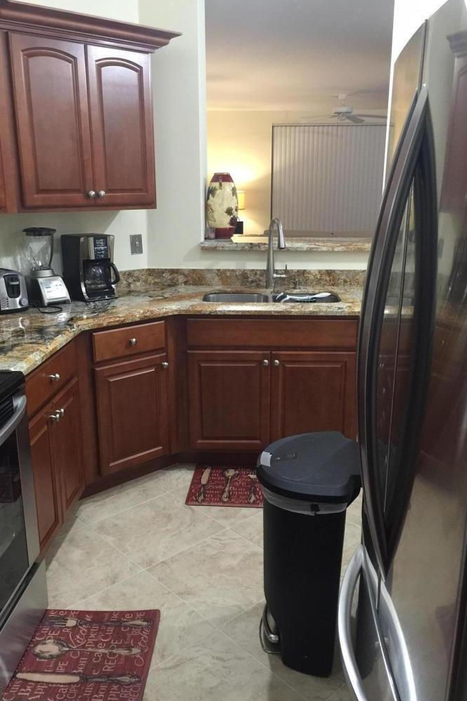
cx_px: 236
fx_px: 603
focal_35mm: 31
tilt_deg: -15.3
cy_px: 359
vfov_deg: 60.3
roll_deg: +0.2
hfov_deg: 42.3
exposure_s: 1/15
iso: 125
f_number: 2.2
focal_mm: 4.15
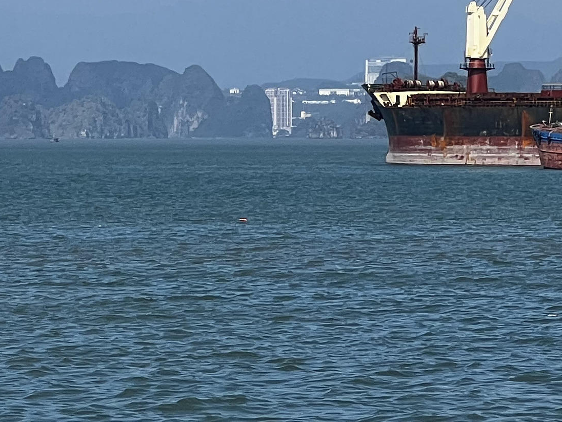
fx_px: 4562
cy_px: 161
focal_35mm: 281
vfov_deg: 5.3
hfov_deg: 7.0
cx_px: 334
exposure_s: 1/1054
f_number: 2.8
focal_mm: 9
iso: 32
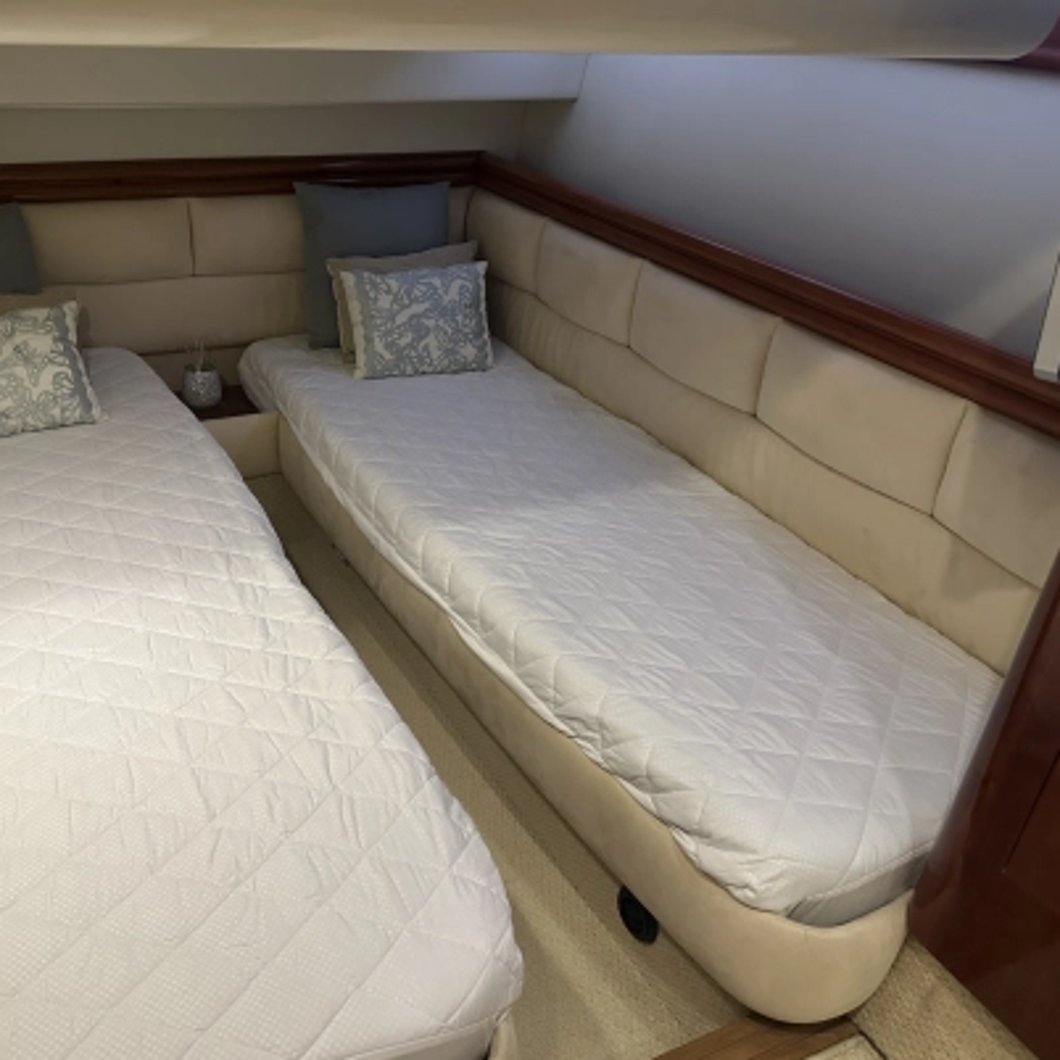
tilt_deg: -28.8
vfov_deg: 55.6
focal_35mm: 29
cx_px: 403
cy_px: 534
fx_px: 1005
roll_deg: -4.1
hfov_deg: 55.0
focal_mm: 6.86
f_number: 1.78
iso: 640
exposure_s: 1/60
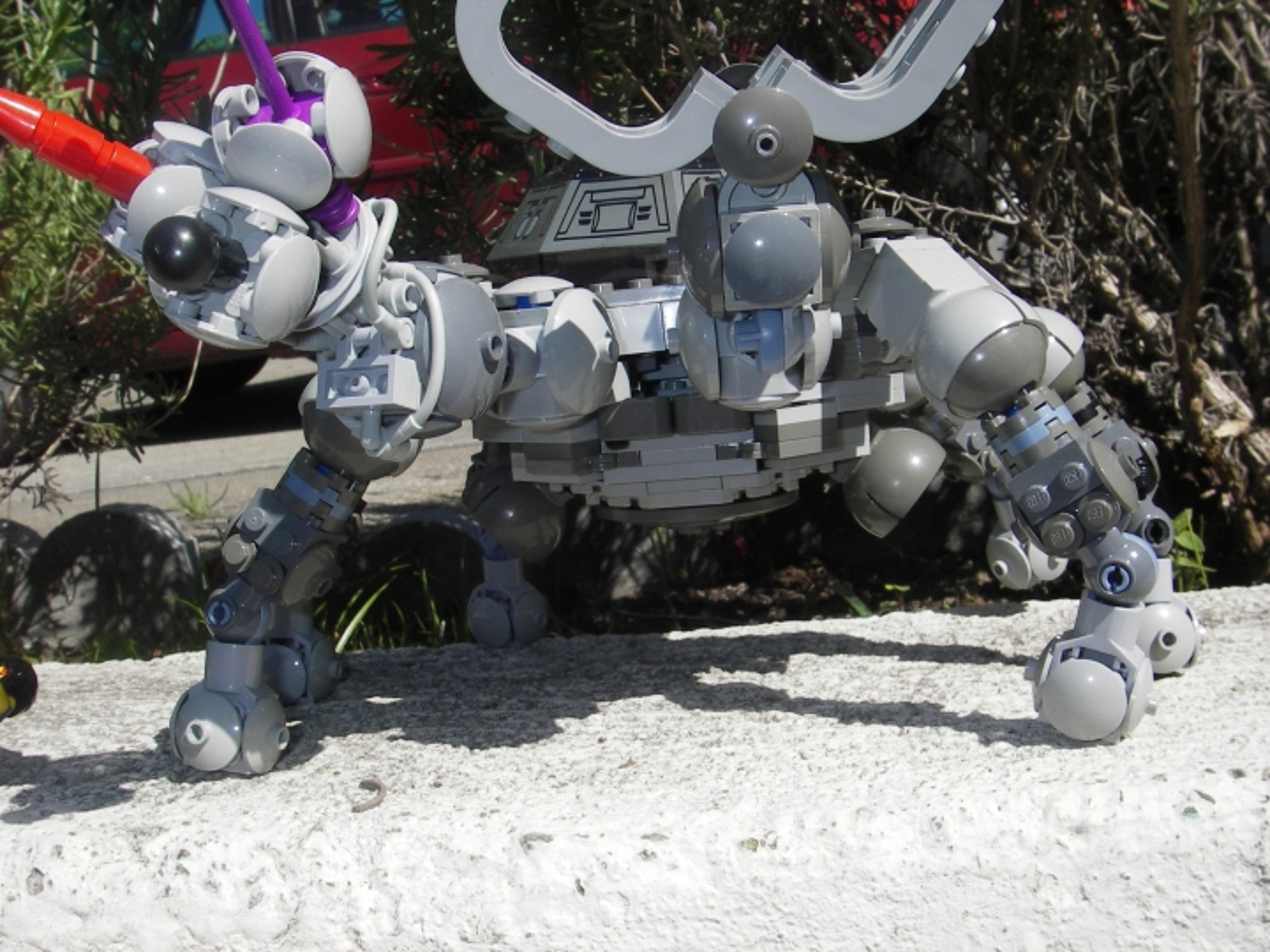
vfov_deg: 37.7
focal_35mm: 38
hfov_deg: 49.0
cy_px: 476
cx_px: 635
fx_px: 1394
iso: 50
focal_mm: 6.3
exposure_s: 1/250
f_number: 6.6
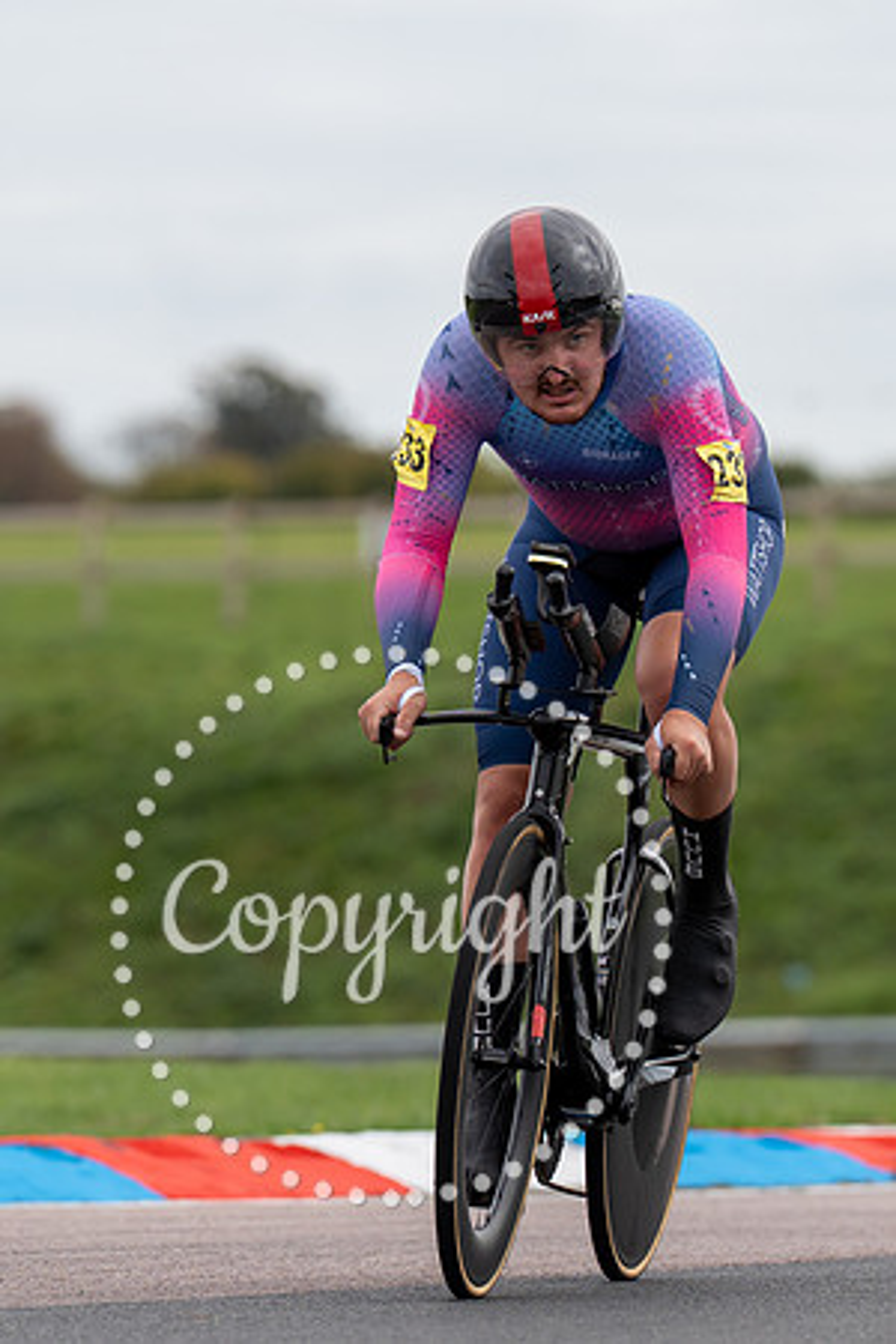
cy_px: 746
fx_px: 15391
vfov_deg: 5.0
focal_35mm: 412
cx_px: 571
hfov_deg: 3.3
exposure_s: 1/1000
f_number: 3.5
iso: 125
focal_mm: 182
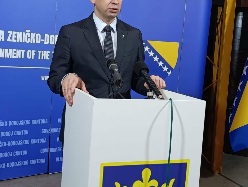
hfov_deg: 38.1
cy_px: 84
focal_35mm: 50
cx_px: 128
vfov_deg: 29.2
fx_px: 359
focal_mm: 6.14
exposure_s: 1/100
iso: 640
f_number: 1.6
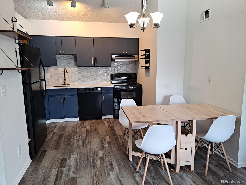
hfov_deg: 69.4
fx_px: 178
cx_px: 123
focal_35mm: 25
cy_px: 92
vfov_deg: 54.9
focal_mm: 4.6
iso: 200
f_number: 2
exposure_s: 1/60
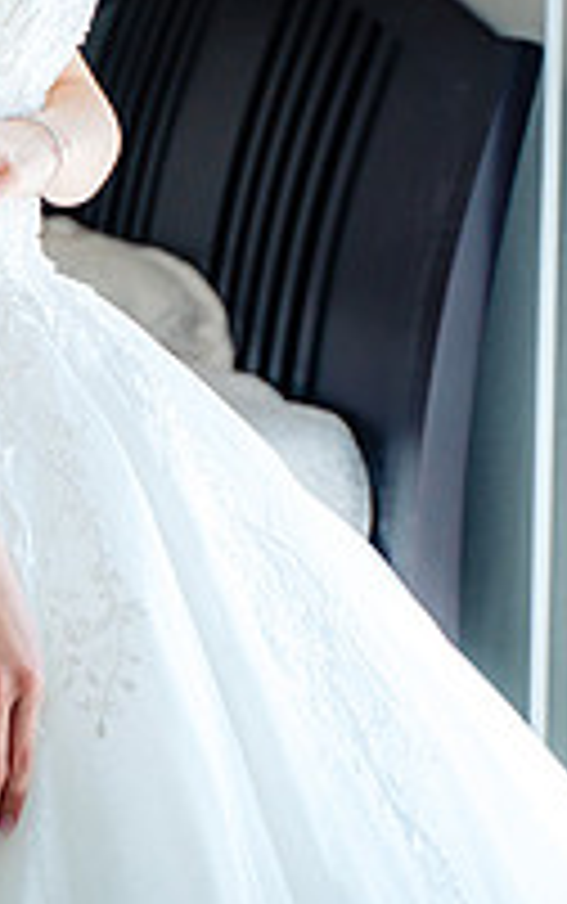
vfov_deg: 15.9
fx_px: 3207
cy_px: 94
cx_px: 0
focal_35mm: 130
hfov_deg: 10.0
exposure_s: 1/320
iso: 500
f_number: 2.8
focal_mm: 57
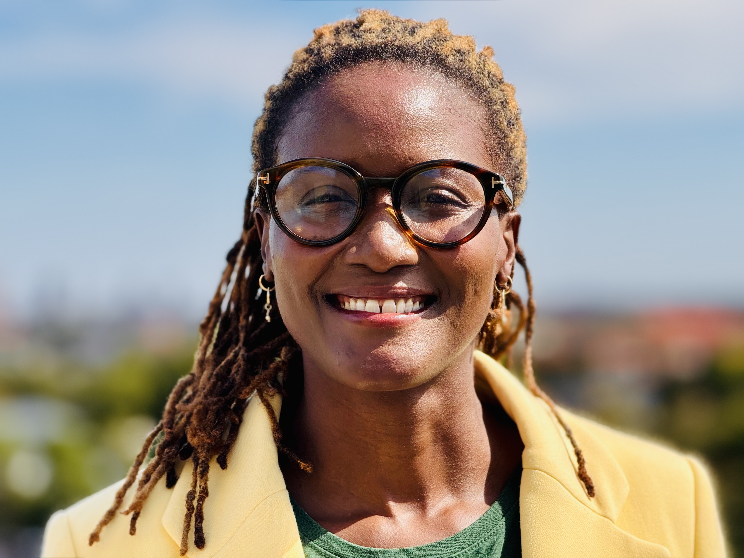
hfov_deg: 16.4
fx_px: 2579
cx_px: 372
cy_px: 279
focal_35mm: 120
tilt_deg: +0.5
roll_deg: +1.4
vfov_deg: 12.3
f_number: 2.8
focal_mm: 15.66
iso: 50
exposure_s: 1/870
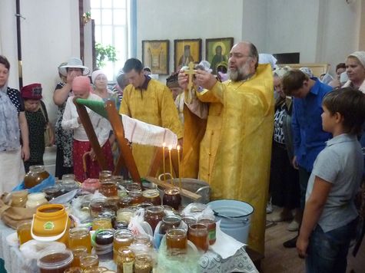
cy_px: 136
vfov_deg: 42.9
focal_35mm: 33
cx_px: 182
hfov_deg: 55.4
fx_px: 348
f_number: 2.8
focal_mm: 5.5
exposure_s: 1/80
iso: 1600
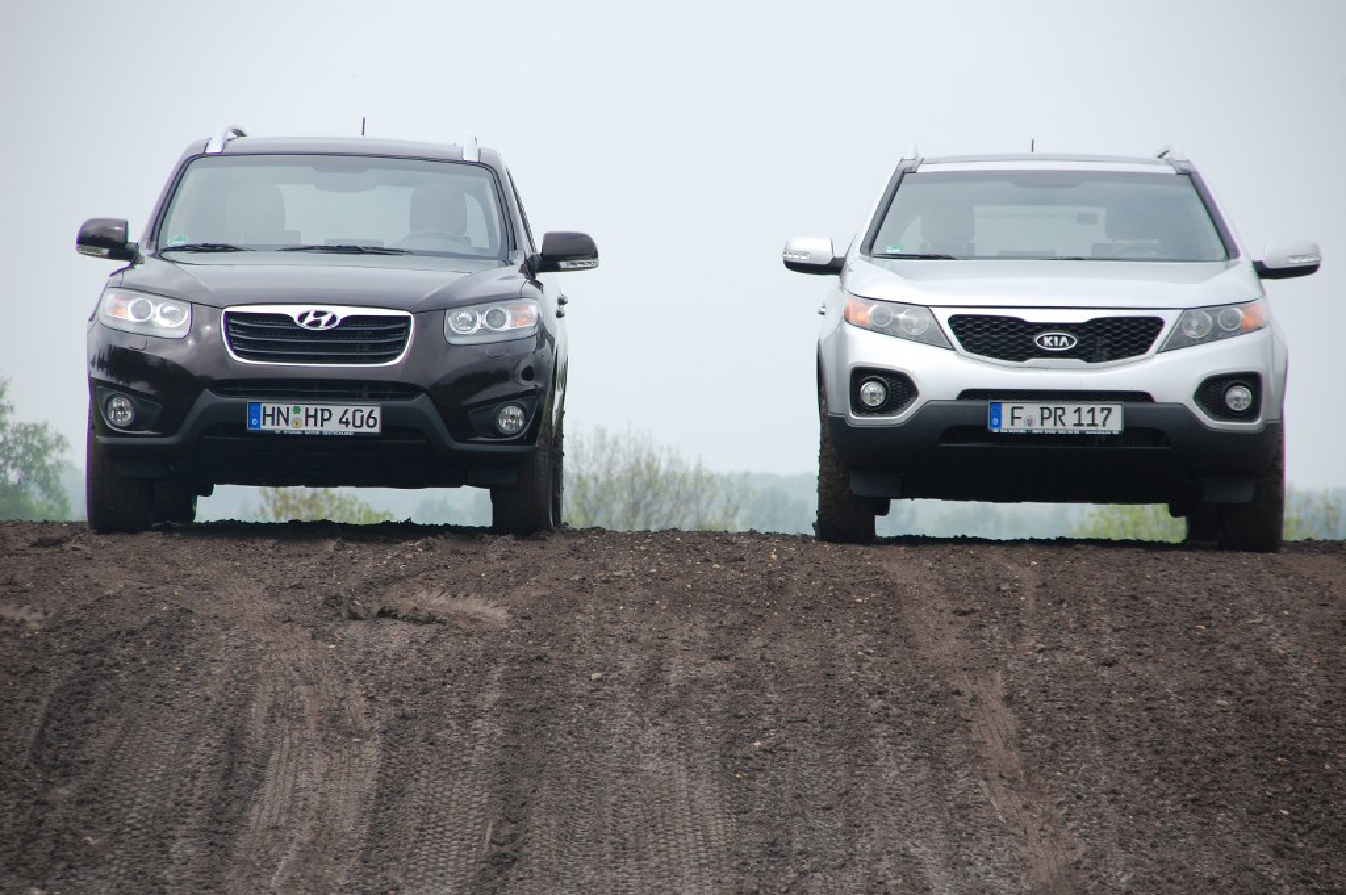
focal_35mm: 218
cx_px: 673
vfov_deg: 6.3
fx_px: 8125
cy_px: 448
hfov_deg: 9.5
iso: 400
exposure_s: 1/1000
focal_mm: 145
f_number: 6
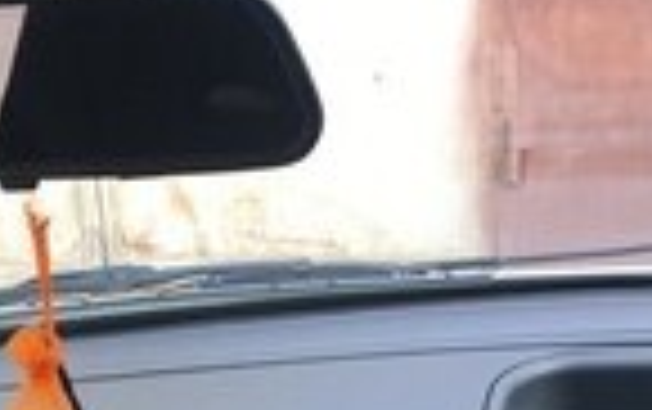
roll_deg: +10.3
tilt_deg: -26.6
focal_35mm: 105
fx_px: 1868
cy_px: 725
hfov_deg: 19.3
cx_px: 22
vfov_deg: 11.6
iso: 25
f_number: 2.2
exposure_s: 1/163
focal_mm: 4.15
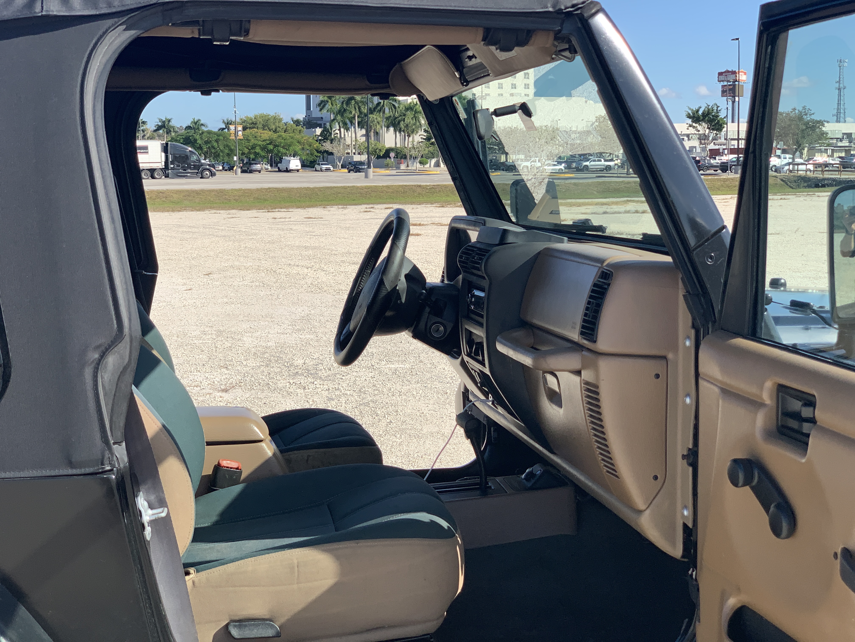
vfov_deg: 28.0
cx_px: 428
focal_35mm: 52
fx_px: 1284
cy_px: 321
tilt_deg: -6.5
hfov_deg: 36.8
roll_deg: +0.2
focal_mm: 6
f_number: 2.4
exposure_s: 1/1020
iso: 16
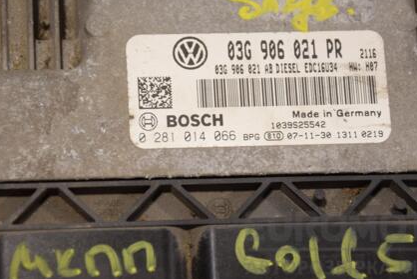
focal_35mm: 198
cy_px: 93
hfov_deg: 10.4
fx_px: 2294
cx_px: 226
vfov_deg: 6.9
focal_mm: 92
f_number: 5.6
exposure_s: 1/125
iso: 400
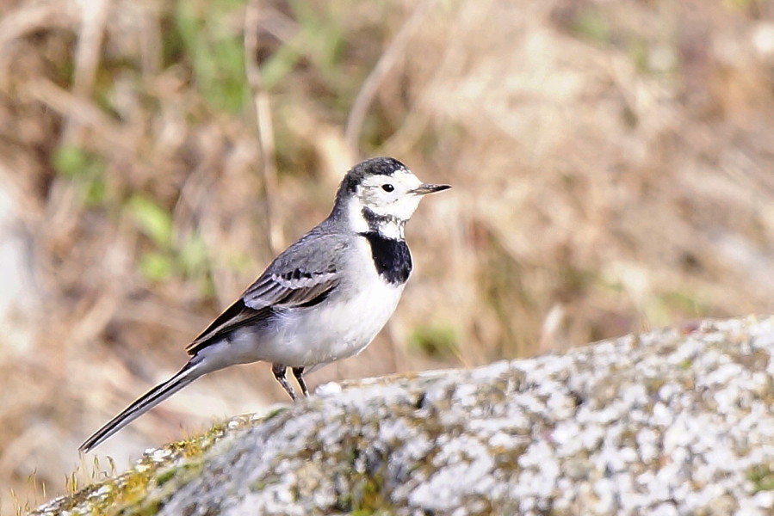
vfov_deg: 2.3
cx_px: 387
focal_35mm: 600
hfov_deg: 3.4
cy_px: 258
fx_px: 12903
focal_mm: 600
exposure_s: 1/500
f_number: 7.1
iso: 640
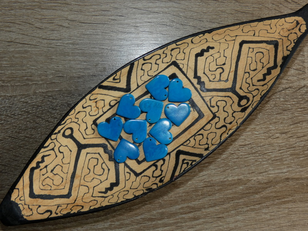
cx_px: 154
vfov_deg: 37.7
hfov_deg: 49.0
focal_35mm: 38
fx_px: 338
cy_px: 116
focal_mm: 6.8
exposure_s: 1/60
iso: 80
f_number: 3.5
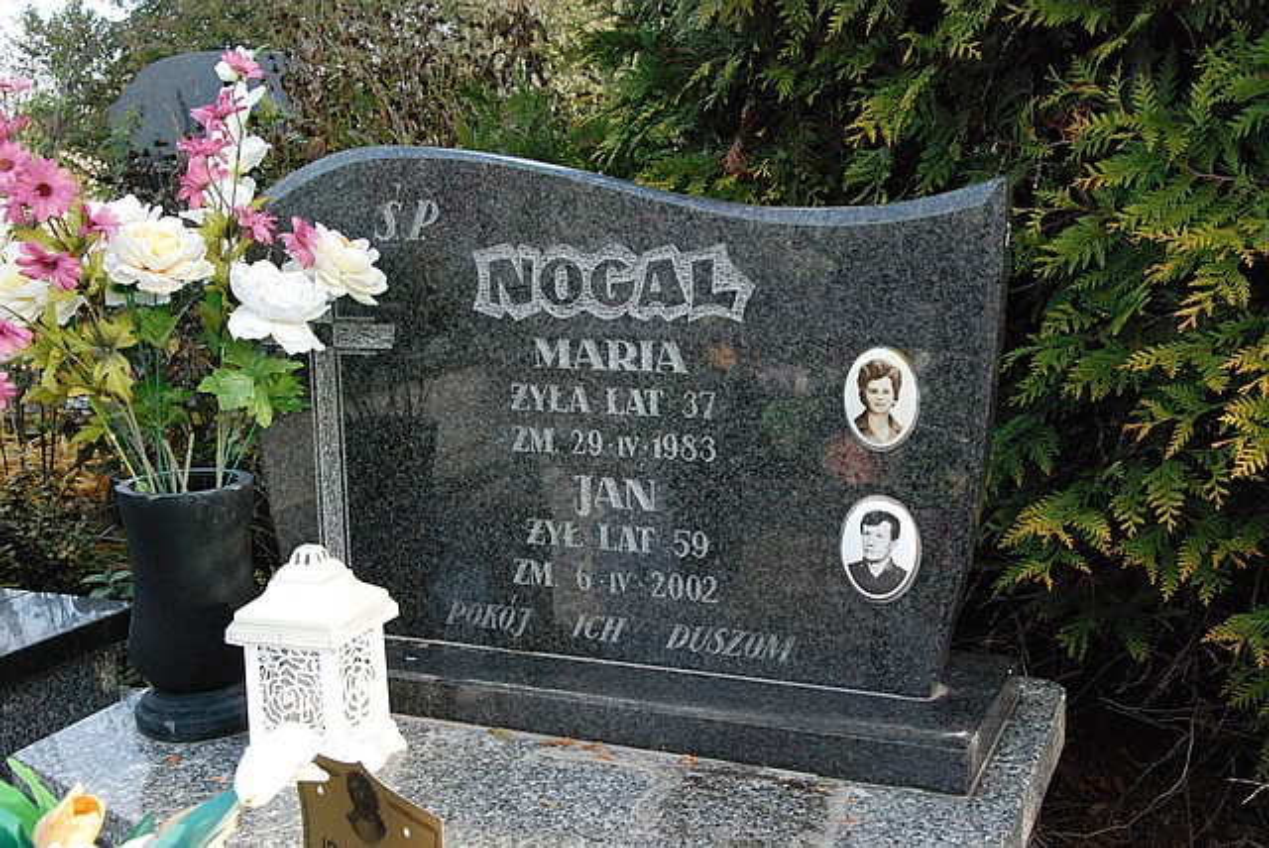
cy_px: 424
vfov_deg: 32.0
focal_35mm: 42
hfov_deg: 46.4
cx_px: 634
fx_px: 1482
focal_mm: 28
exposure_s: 1/320
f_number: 9
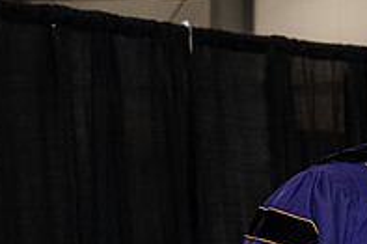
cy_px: 295
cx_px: 453
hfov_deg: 11.0
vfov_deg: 7.4
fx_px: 1864
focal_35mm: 183
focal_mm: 62
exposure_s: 1/200
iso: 1250
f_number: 5.6
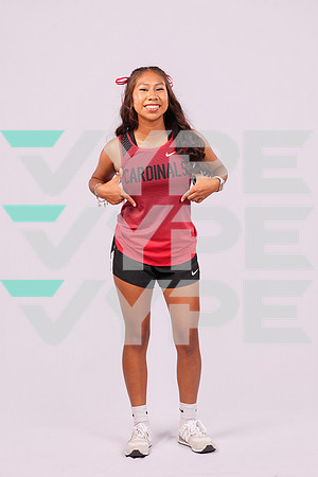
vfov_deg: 28.8
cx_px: 159
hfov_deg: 19.5
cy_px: 238
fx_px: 927
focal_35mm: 70
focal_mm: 70
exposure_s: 1/200
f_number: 6.3
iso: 200
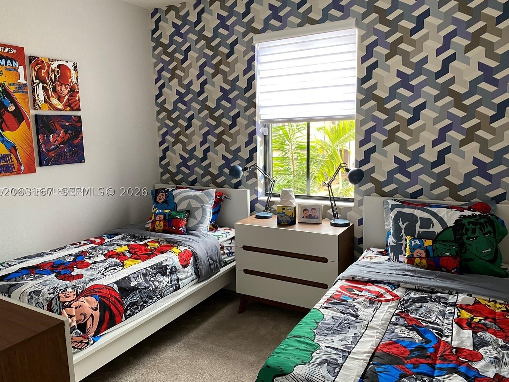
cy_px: 192
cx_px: 249
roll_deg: +0.6
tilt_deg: -8.5
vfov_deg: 51.4
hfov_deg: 65.3
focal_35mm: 27
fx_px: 397
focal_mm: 4.25
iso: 160
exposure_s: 1/60
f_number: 1.8
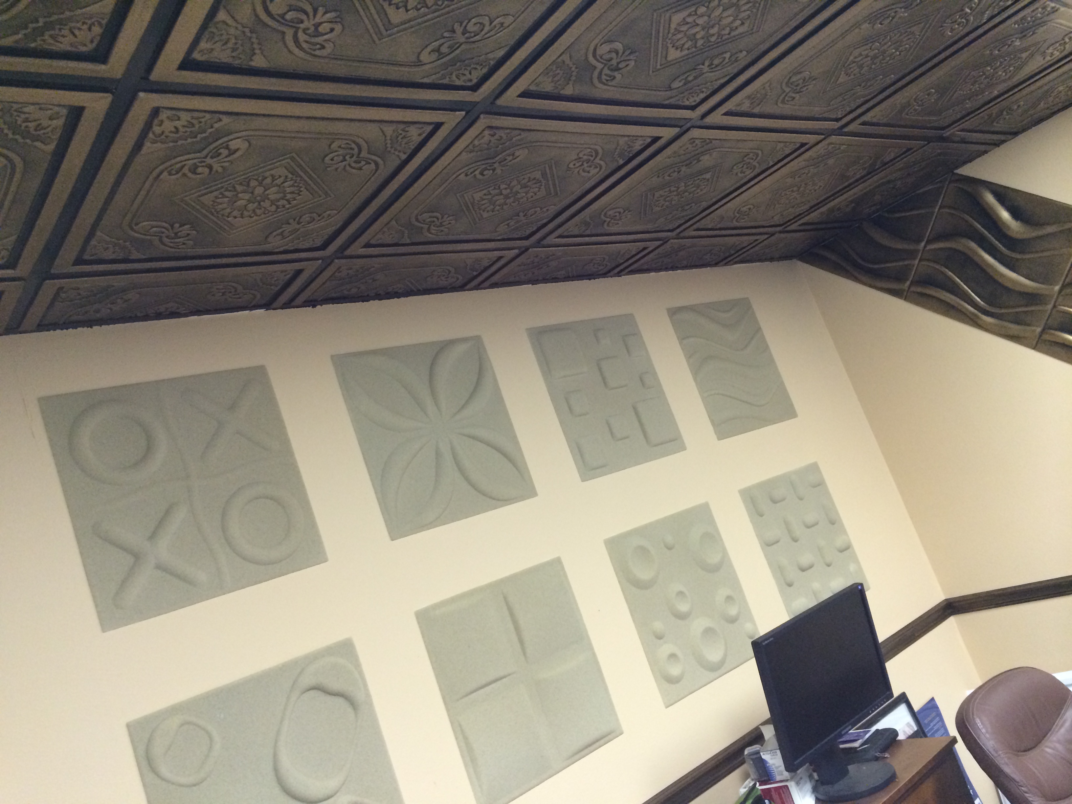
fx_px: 929
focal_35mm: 30
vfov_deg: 46.8
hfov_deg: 60.0
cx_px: 536
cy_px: 402
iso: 200
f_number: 2.2
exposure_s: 1/30
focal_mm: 4.12
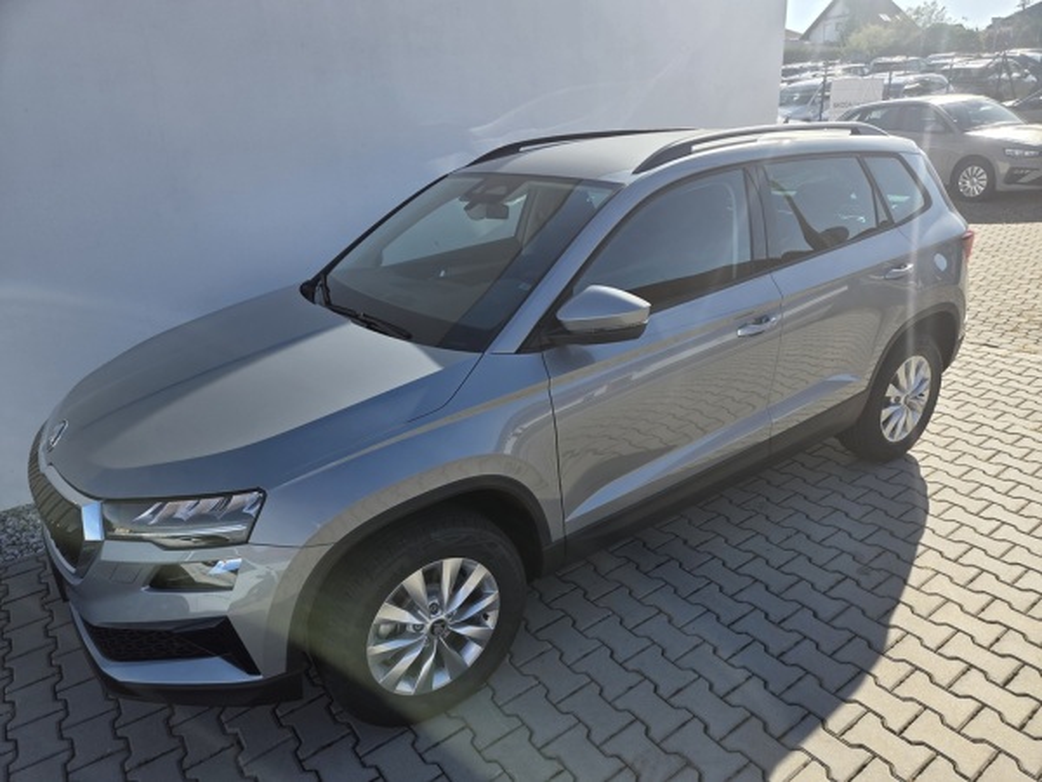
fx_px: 692
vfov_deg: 58.9
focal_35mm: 23
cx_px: 521
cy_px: 391
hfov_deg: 73.9
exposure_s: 1/2650
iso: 80
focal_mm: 5.4
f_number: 1.8
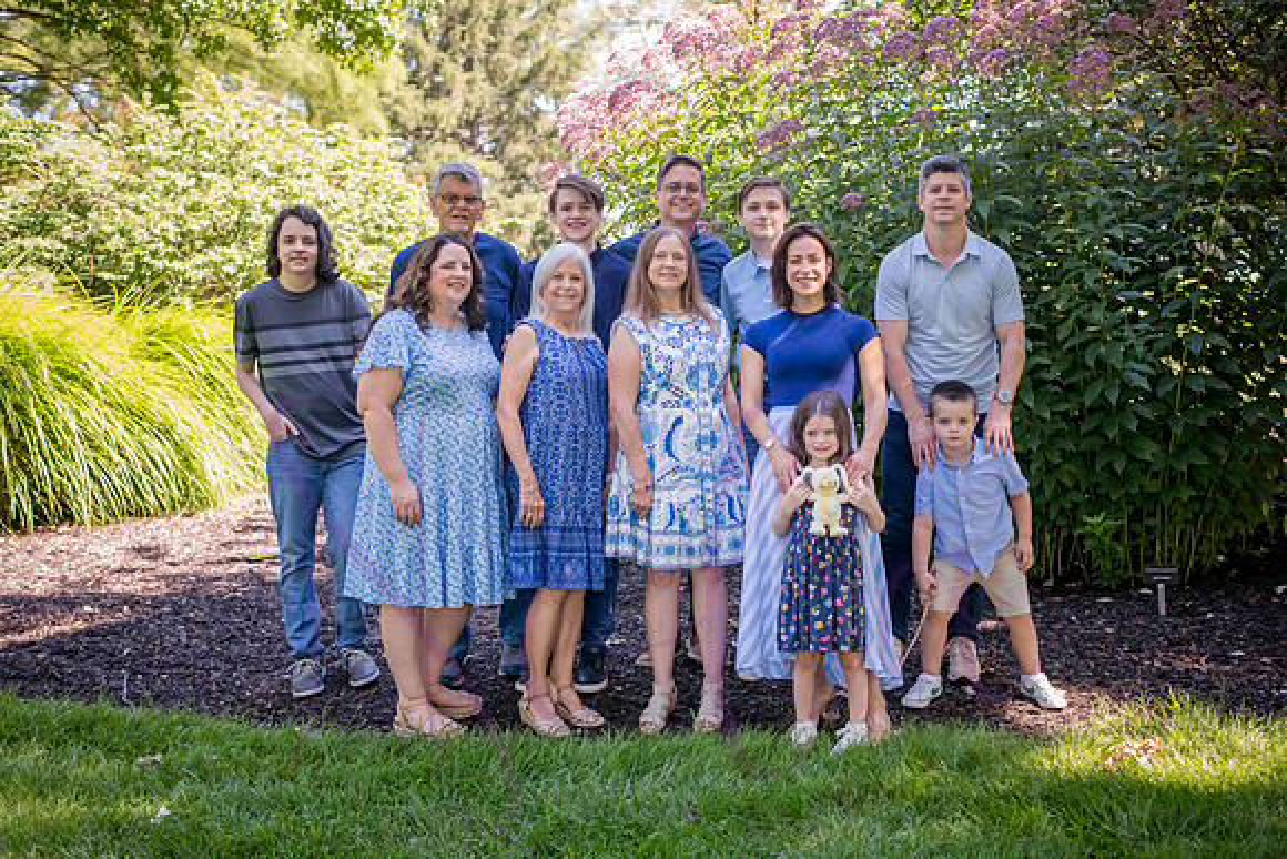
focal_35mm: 50
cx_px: 644
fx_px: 1788
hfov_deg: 39.6
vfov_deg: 27.0
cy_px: 430
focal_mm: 50
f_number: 3.5
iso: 400
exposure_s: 1/320
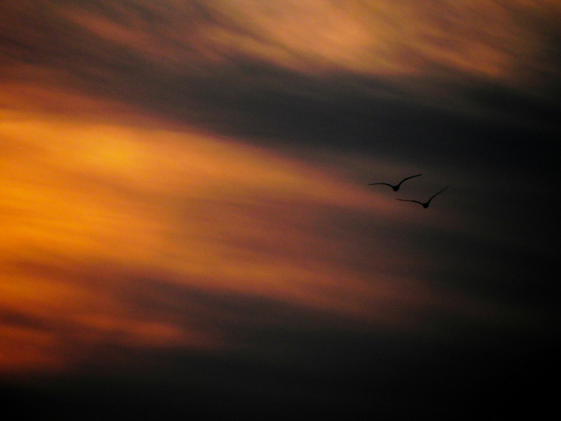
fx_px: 10988
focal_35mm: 678
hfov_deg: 2.9
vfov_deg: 2.2
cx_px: 280
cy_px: 210
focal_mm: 120
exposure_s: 1/1000
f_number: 5
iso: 160
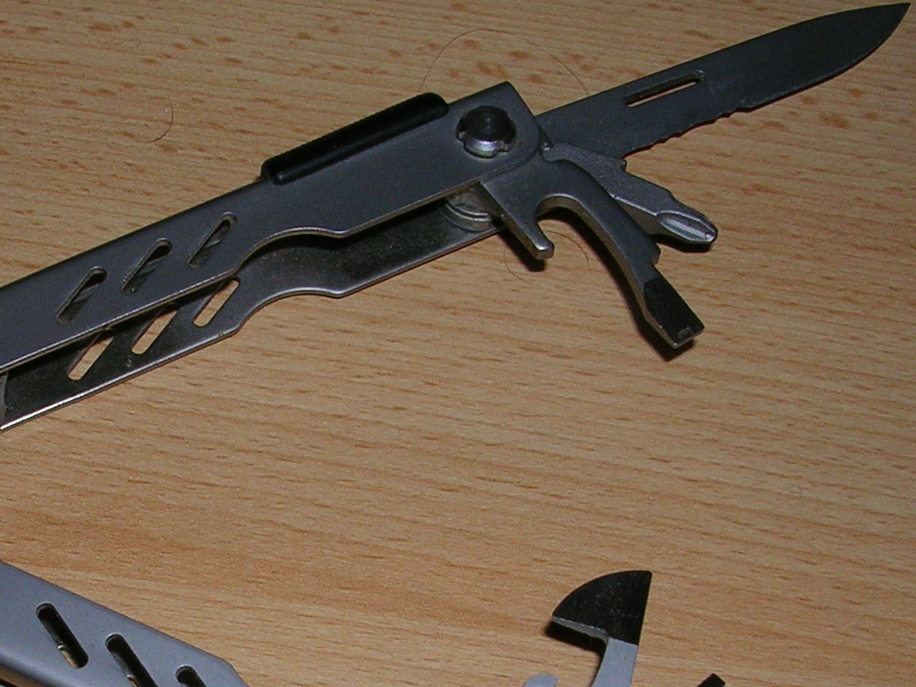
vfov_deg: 19.8
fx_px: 1932
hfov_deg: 26.2
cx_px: 201
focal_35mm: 73
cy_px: 614
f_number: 5.6
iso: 50
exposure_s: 1/60.1
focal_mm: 5.8
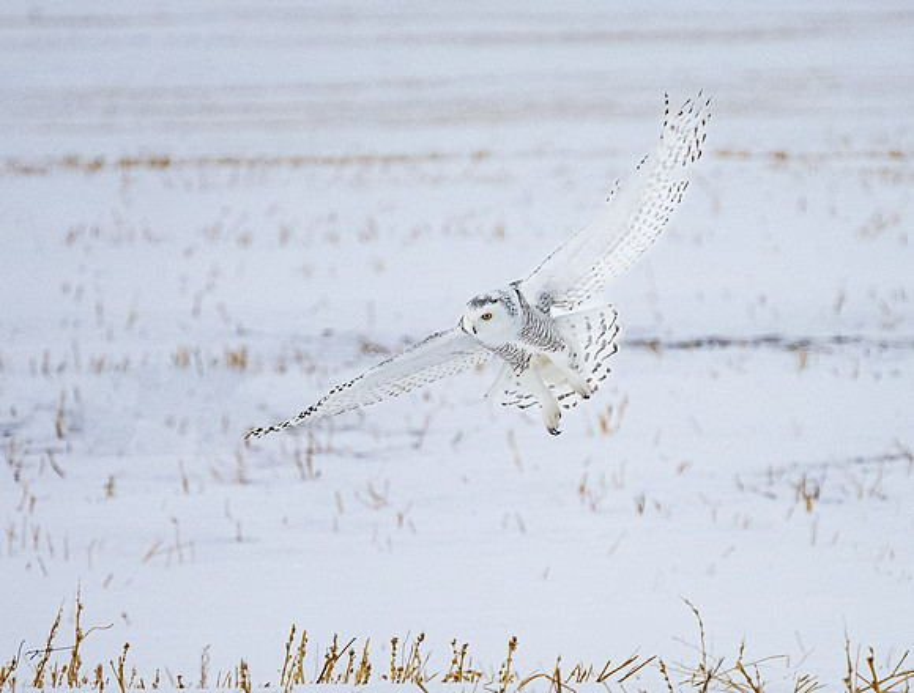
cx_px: 547
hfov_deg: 2.1
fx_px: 24515
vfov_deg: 1.6
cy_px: 564
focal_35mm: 925
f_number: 5.6
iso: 2500
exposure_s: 1/2000
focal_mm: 400
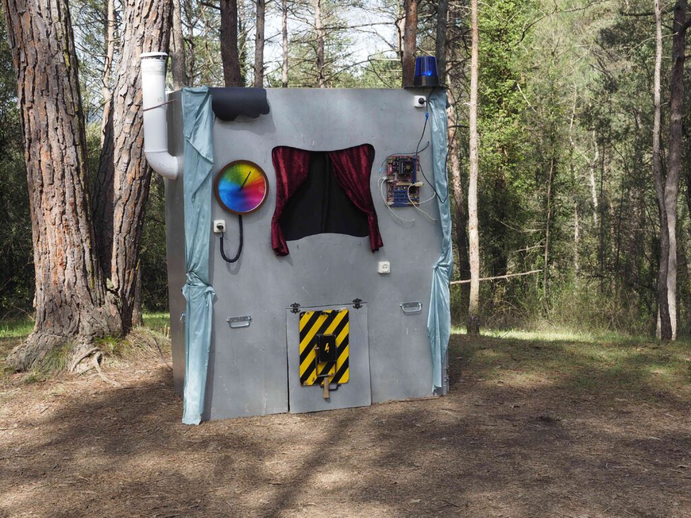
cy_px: 259
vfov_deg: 29.1
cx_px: 346
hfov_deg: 38.2
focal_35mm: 50
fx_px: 998
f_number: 5.6
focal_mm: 25
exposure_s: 1/320
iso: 320
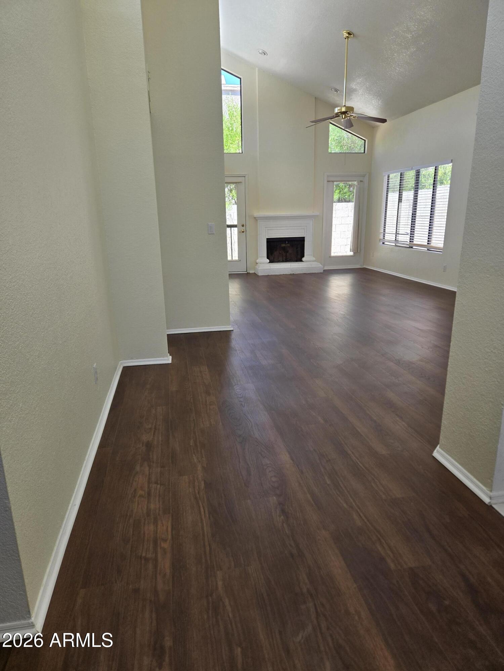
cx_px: 252
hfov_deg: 58.9
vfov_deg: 73.9
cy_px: 336
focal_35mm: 23
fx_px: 446
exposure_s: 1/508
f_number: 1.8
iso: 80
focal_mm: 5.4
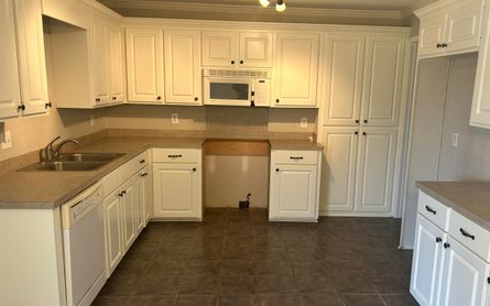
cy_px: 166
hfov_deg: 61.1
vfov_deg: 40.6
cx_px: 271
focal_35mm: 31
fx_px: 414
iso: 80
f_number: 1.5
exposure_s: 1/60
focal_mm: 5.7
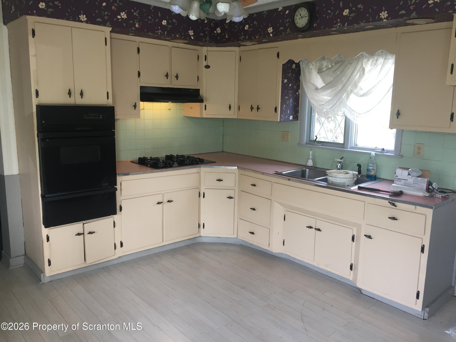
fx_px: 382
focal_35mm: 29
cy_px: 171
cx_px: 228
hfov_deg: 61.7
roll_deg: -2.3
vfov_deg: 48.2
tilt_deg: -8.9
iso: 40
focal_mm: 4.15
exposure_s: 1/30
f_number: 2.2
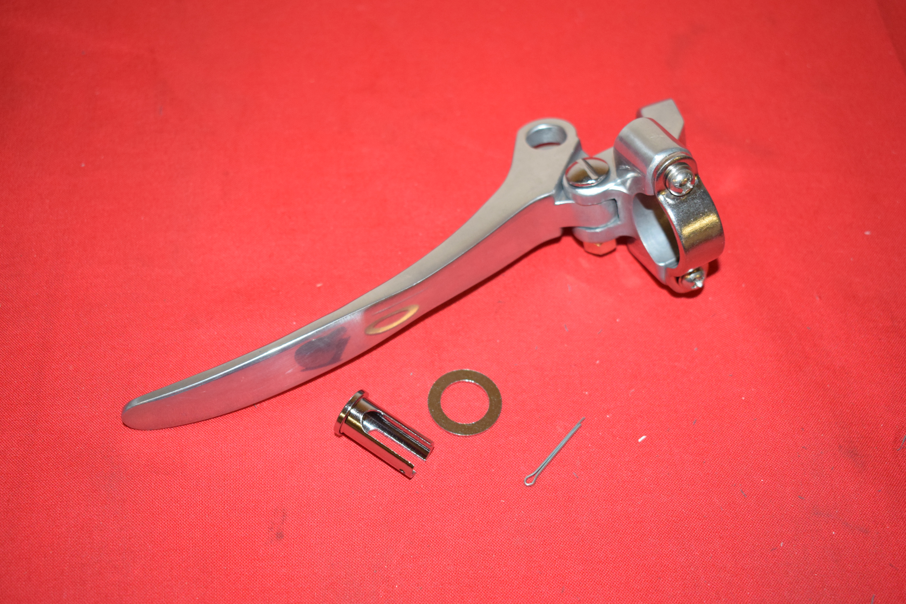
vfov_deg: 29.0
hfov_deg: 42.3
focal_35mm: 46
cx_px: 453
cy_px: 302
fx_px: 1170
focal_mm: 31
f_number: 5
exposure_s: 1/200
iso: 1250
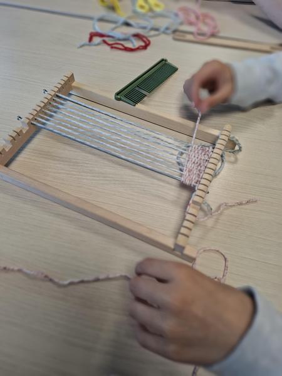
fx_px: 250
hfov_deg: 58.9
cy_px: 188
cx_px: 141
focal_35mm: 23
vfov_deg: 73.9
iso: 80
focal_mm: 5.54
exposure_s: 1/100
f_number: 1.8
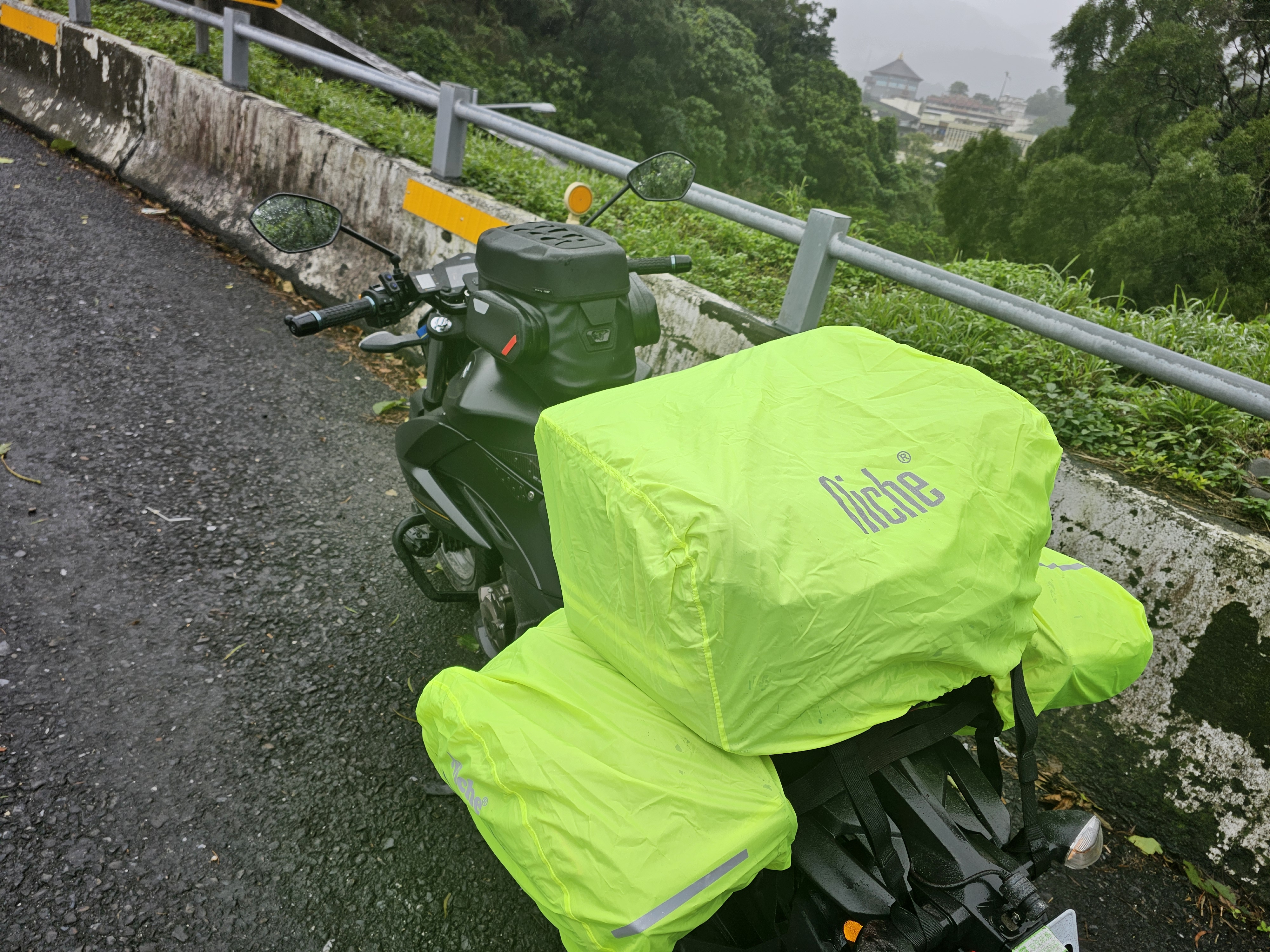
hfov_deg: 73.9
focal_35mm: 23
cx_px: 635
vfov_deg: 58.9
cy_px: 476
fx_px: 844
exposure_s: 1/189
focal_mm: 6.3
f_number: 1.7
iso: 10
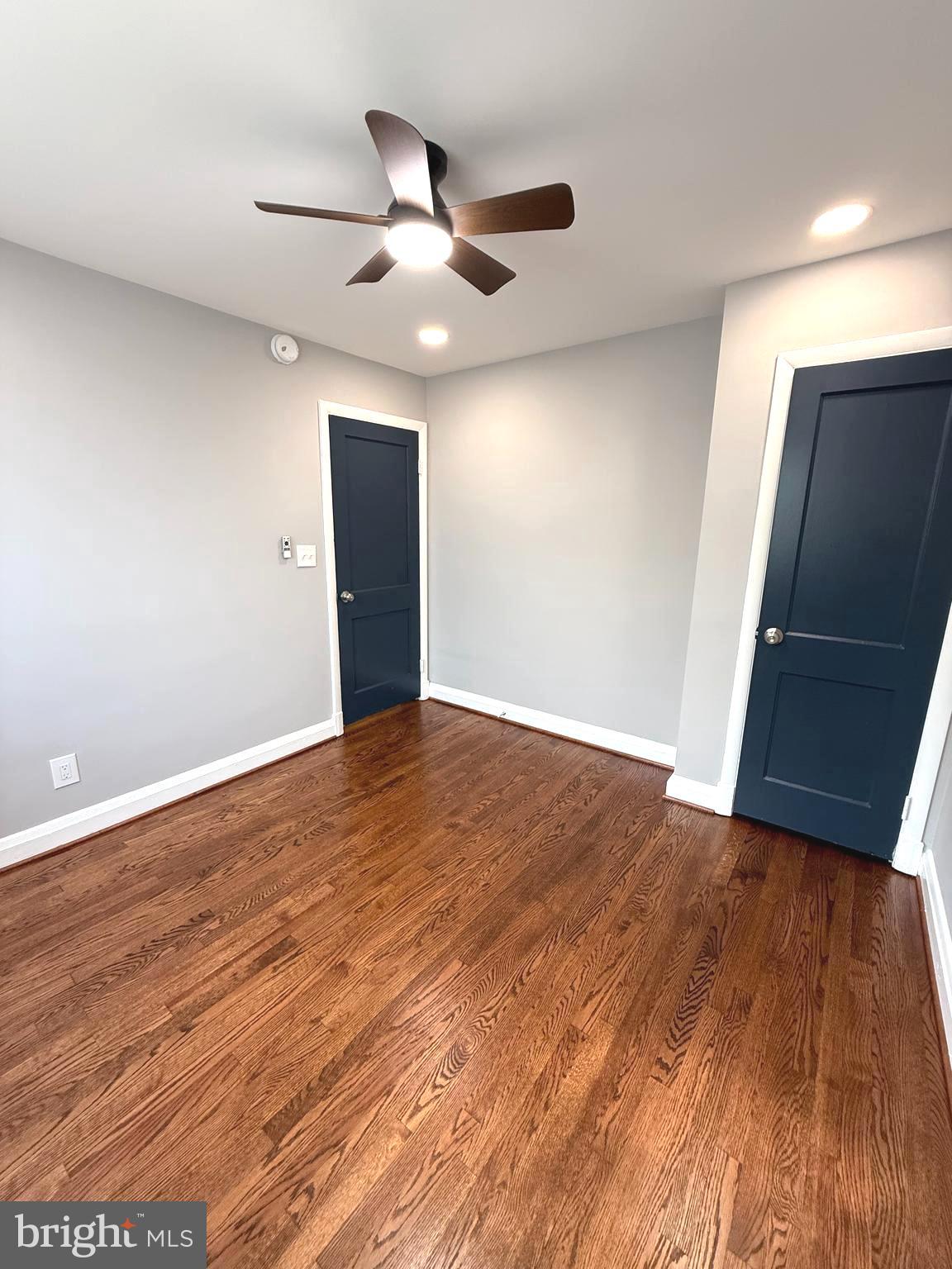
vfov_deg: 102.1
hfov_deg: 85.7
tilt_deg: -10.9
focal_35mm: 14
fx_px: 513
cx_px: 476
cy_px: 634
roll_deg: -1.7
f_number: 2.2
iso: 125
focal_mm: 2.22
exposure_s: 1/99
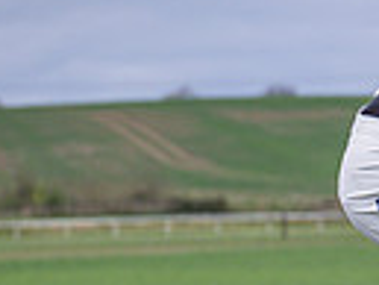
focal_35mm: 420
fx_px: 4603
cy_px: 517
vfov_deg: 3.5
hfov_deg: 4.7
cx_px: 446
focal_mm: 71
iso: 400
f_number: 3.2
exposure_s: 1/1600
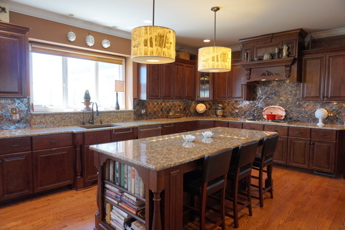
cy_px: 115
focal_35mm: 24
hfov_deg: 73.8
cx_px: 172
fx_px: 230
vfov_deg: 53.1
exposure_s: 1/60
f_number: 4
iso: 250
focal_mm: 16
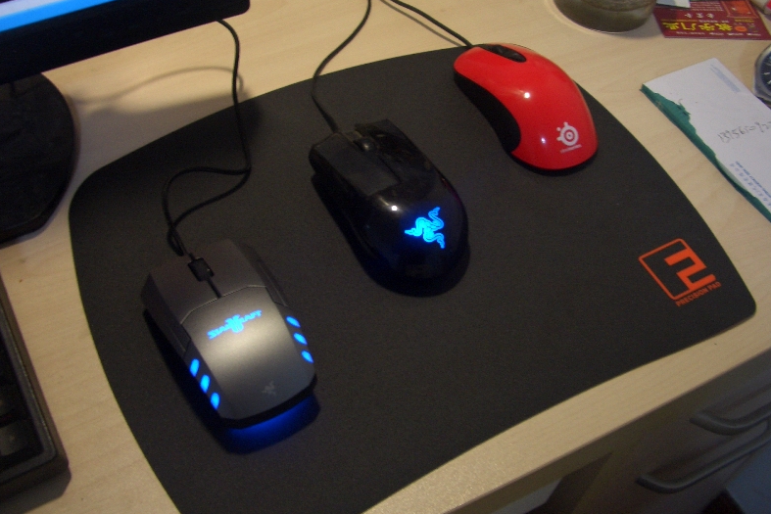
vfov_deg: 36.0
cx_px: 381
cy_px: 254
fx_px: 793
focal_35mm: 37
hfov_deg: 51.9
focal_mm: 5.8
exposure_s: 1/8
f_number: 2.6
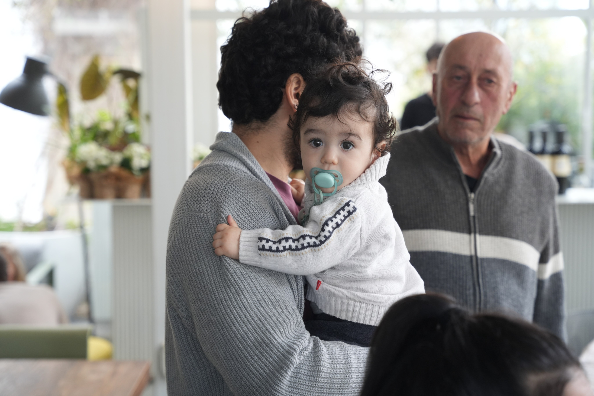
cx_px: 297
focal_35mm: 70
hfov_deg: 28.8
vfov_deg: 19.5
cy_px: 198
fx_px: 1155
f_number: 4
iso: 1000
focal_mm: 70
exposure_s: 1/160
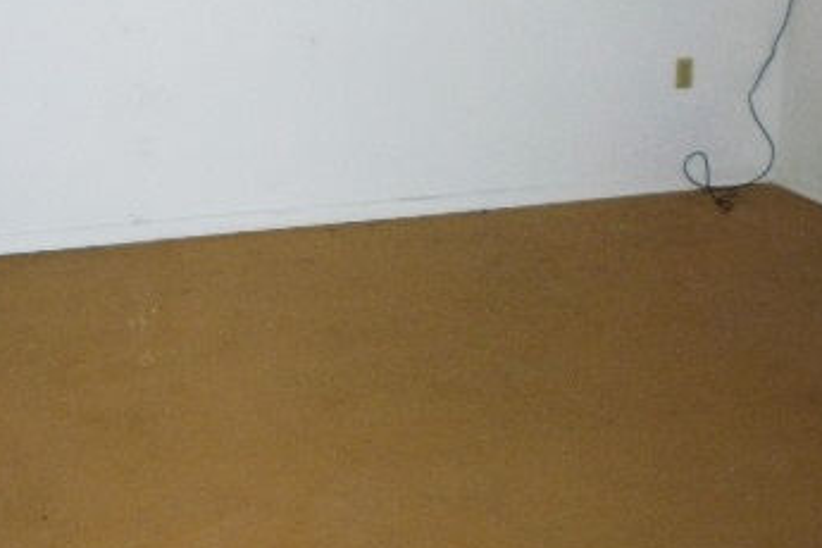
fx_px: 1279
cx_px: 276
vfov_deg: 23.5
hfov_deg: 35.3
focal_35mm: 56
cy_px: 45
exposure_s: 1/30
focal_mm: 5.2
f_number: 3.3
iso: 125
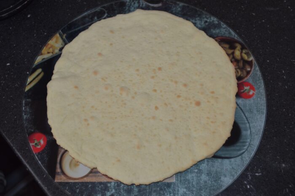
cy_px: 98
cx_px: 148
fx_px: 344
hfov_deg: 46.4
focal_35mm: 42
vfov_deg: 31.8
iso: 320
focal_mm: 28
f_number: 4.5
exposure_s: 1/30
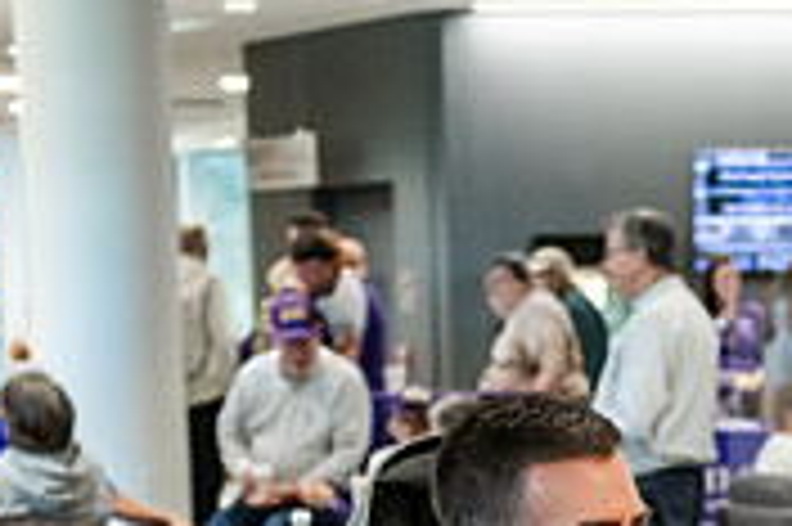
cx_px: 594
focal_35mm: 132
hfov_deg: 15.5
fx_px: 2901
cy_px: 829
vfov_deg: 10.0
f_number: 2.8
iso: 3200
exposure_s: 1/200
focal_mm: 40
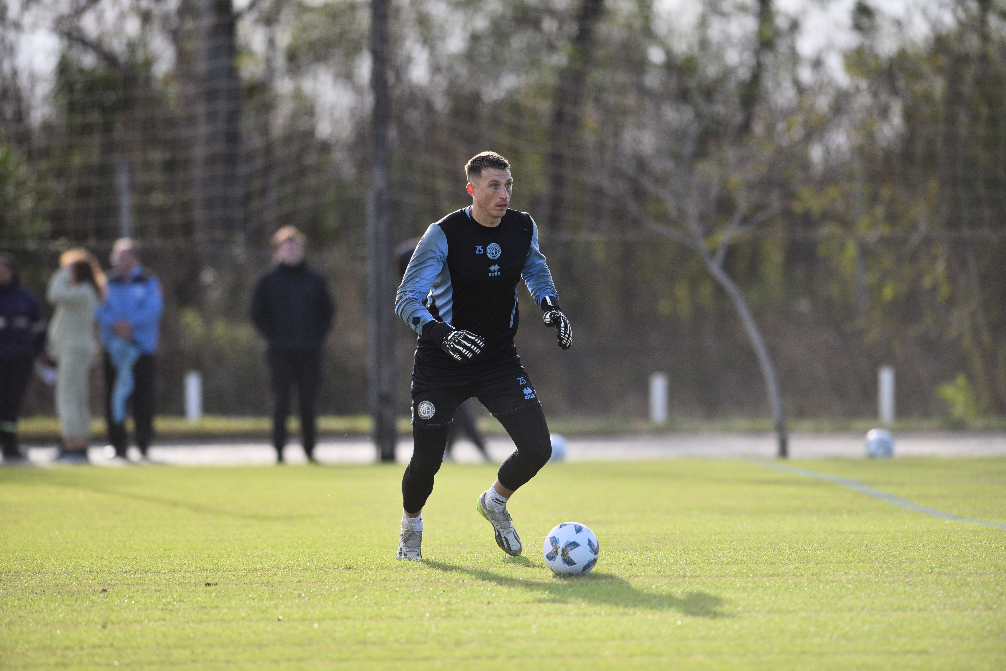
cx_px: 503
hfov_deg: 6.9
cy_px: 336
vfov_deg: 4.6
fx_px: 8383
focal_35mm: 300
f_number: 2.8
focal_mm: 300
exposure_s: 1/4000
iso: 400
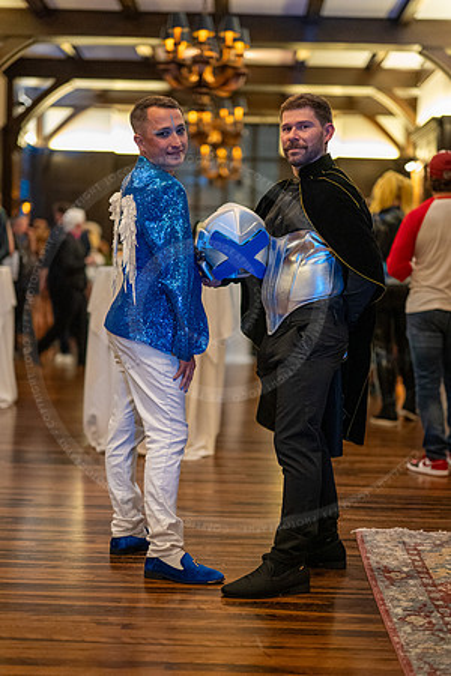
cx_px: 226
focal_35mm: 50
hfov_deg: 27.0
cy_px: 338
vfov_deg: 39.6
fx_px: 940
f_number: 1.2
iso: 6400
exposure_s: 1/125
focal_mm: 50
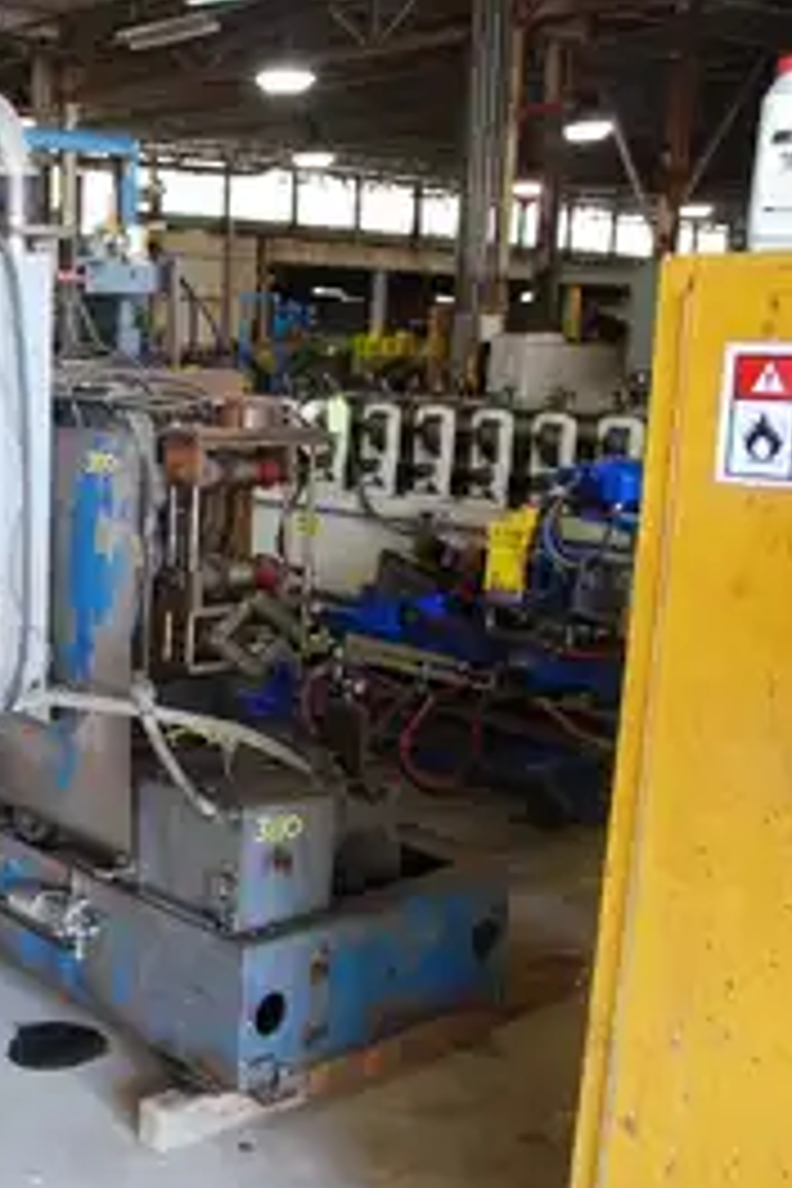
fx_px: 1353
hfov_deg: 29.8
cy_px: 598
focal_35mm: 41
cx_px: -50
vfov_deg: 47.4
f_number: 3.8
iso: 500
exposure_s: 1/30
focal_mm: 18
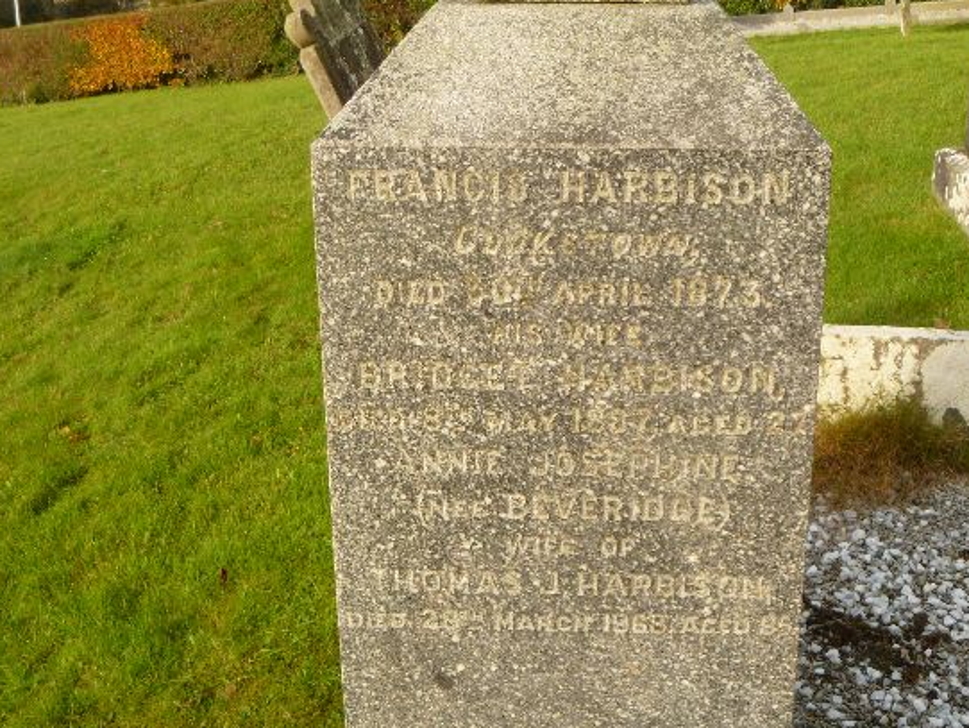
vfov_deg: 34.3
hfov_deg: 44.6
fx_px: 1176
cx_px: 565
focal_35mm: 42
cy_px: 404
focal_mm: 6.3
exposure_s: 1/200
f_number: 3.5
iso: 100
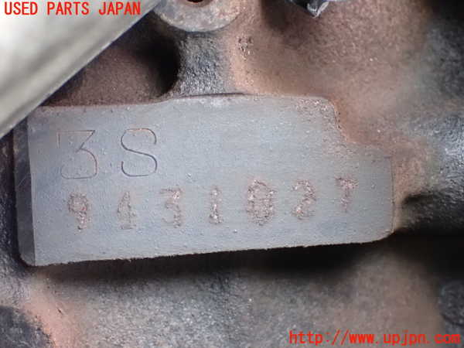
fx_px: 831
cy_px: 174
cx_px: 232
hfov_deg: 31.2
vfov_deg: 23.7
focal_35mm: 62
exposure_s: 1/15
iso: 1600
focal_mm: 11.09
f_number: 3.6
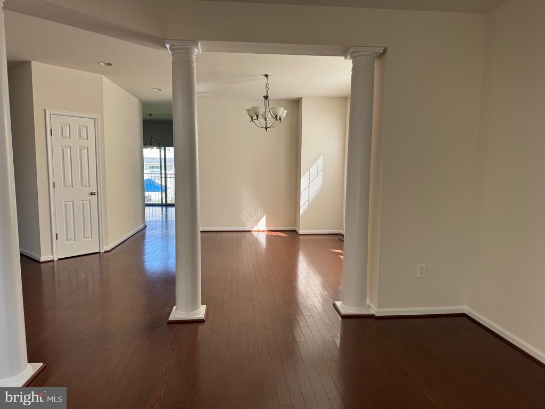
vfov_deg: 56.8
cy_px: 204
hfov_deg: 71.6
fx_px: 378
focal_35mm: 24
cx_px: 272
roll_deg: -0.9
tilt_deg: -5.4
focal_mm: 6.76
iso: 64
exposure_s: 1/192
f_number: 1.78
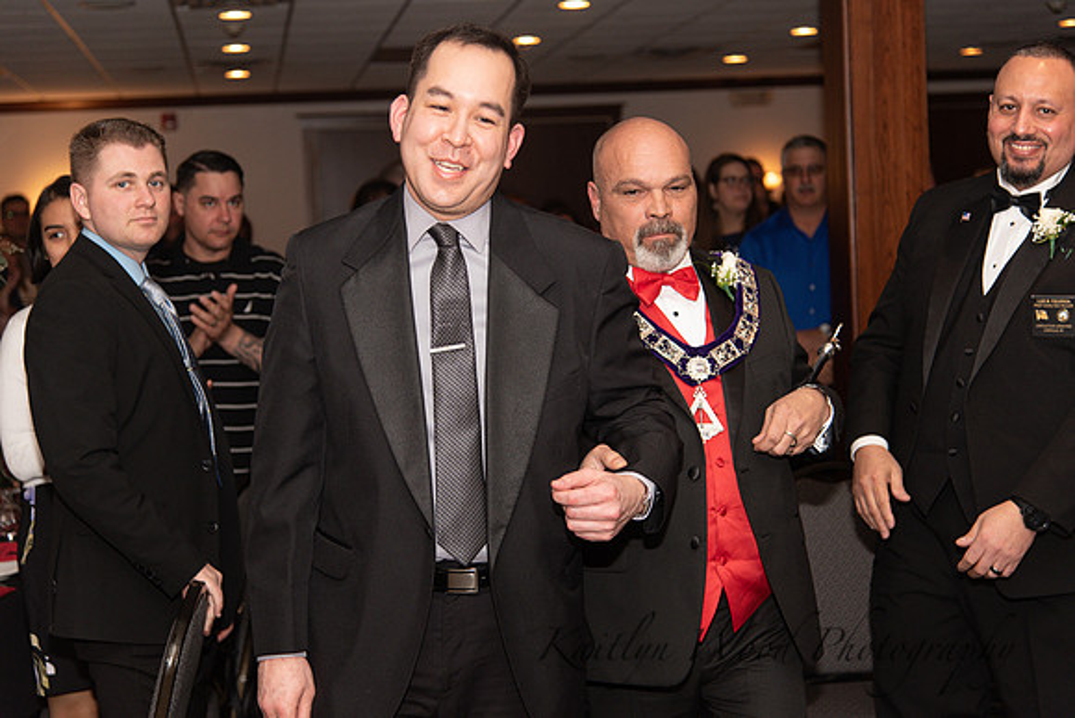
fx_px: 1941
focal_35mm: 65
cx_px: 538
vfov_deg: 20.9
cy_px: 359
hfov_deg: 31.0
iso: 800
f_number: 4
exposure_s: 1/200
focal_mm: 65
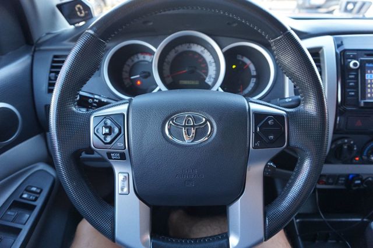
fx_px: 249
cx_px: 186
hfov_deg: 73.8
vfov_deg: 53.1
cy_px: 124
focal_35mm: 24
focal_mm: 16
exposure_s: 1/60
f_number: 4
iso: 800
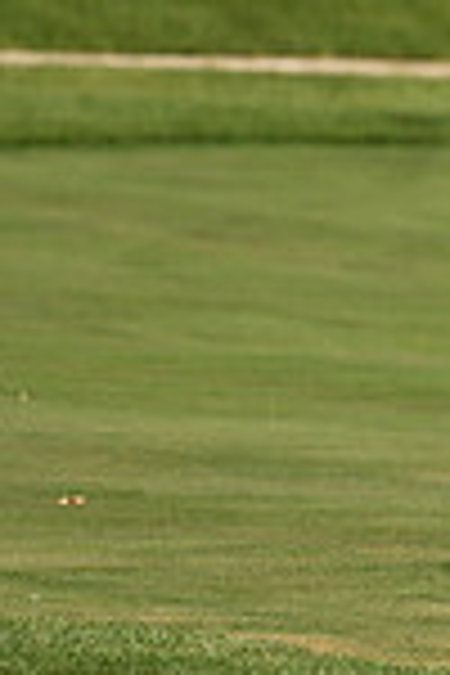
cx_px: 1197
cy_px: 112
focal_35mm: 2326
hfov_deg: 0.6
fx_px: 43609
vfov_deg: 0.9
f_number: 4.5
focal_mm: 400
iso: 320
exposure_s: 1/2500
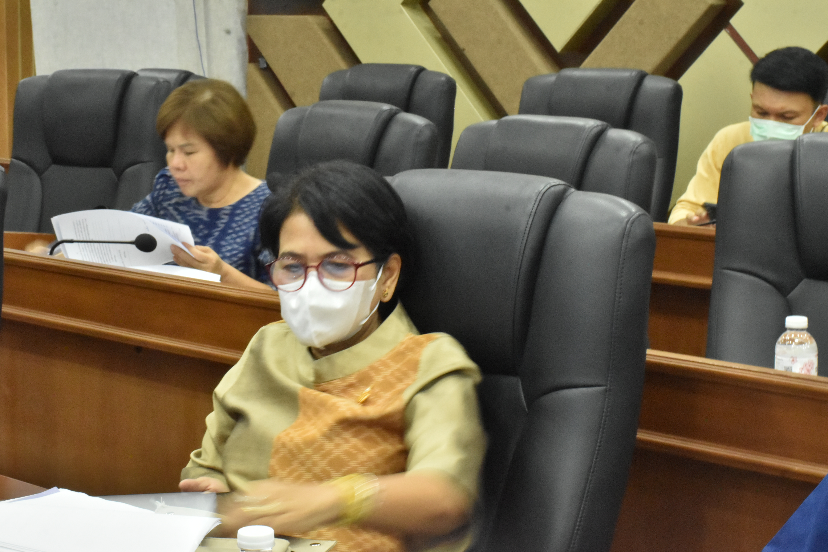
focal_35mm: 78
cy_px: 276
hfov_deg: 26.0
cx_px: 414
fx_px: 1794
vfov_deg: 17.5
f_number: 20
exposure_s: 1/8
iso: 3200
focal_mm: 52
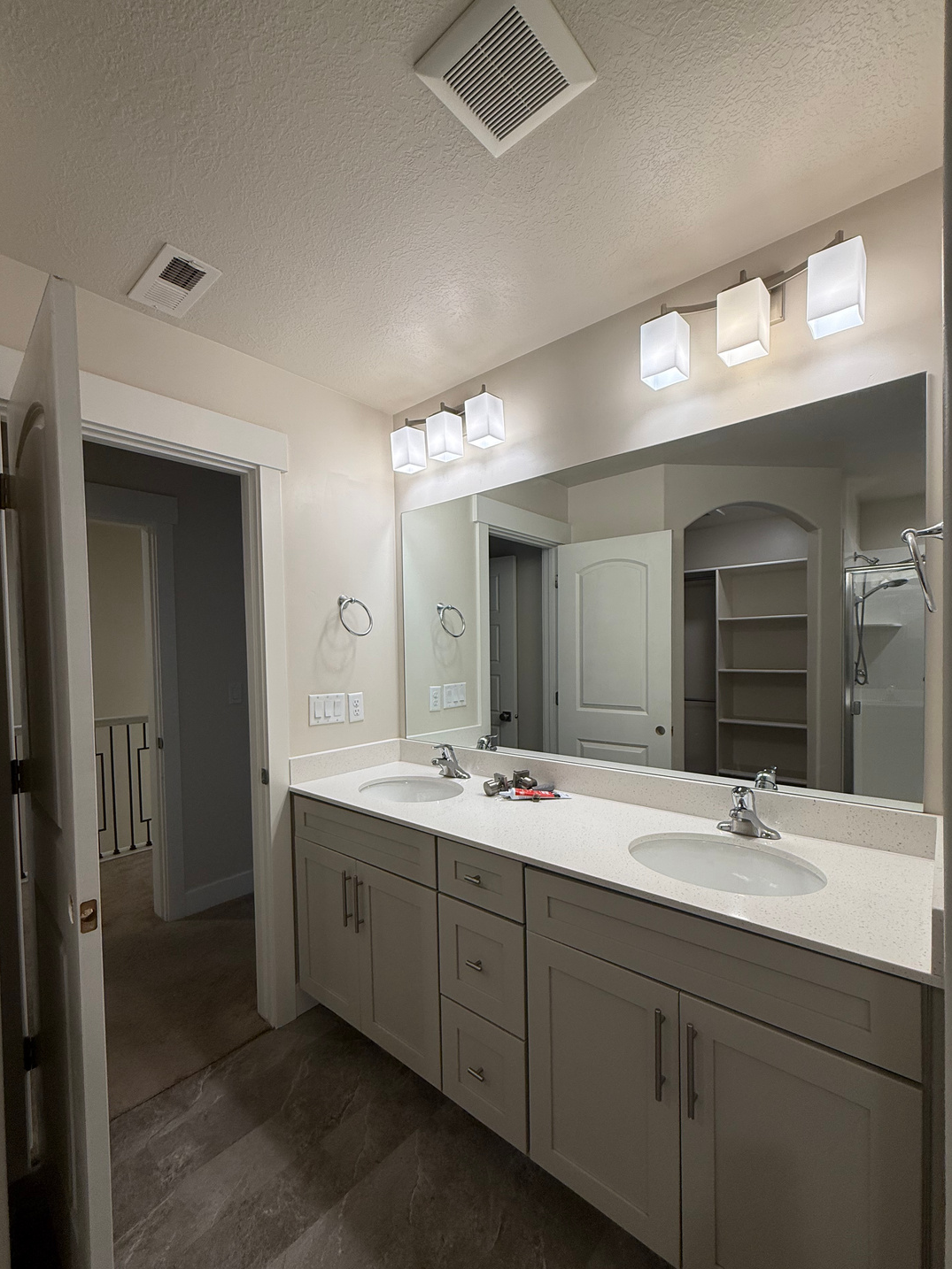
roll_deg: -0.3
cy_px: 668
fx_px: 550
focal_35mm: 15
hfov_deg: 81.7
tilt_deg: -1.4
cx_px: 465
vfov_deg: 98.1
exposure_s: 1/120
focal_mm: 2.22
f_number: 2.2
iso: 80
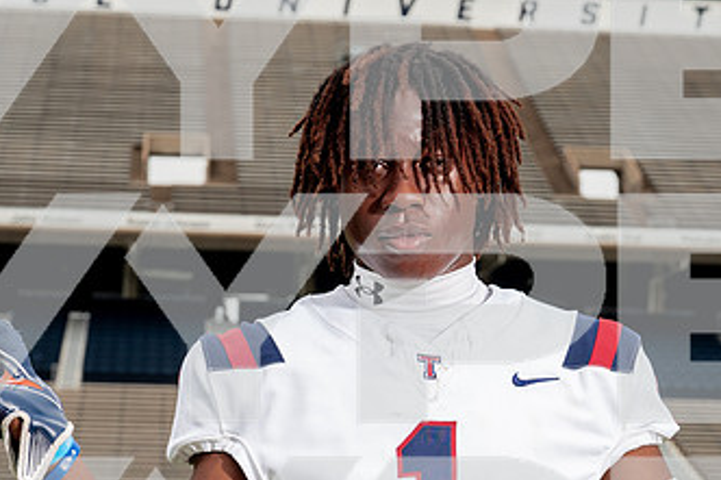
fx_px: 2082
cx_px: 315
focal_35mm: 104
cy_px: 310
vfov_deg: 13.1
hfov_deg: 19.6
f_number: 5.6
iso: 100
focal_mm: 50
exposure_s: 1/400
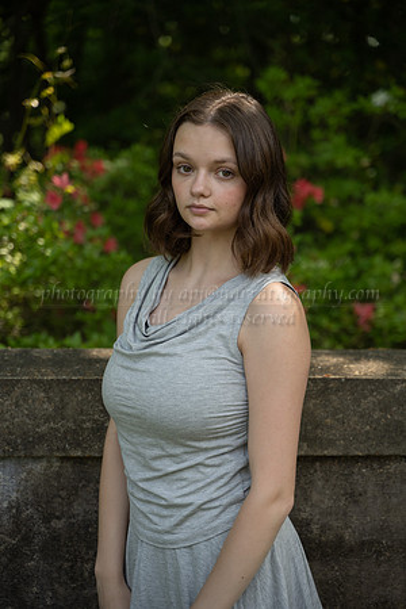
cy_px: 304
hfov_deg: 18.2
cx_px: 203
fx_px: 1269
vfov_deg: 27.0
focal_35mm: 75
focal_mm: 75
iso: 200
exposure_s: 1/800
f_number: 2.8
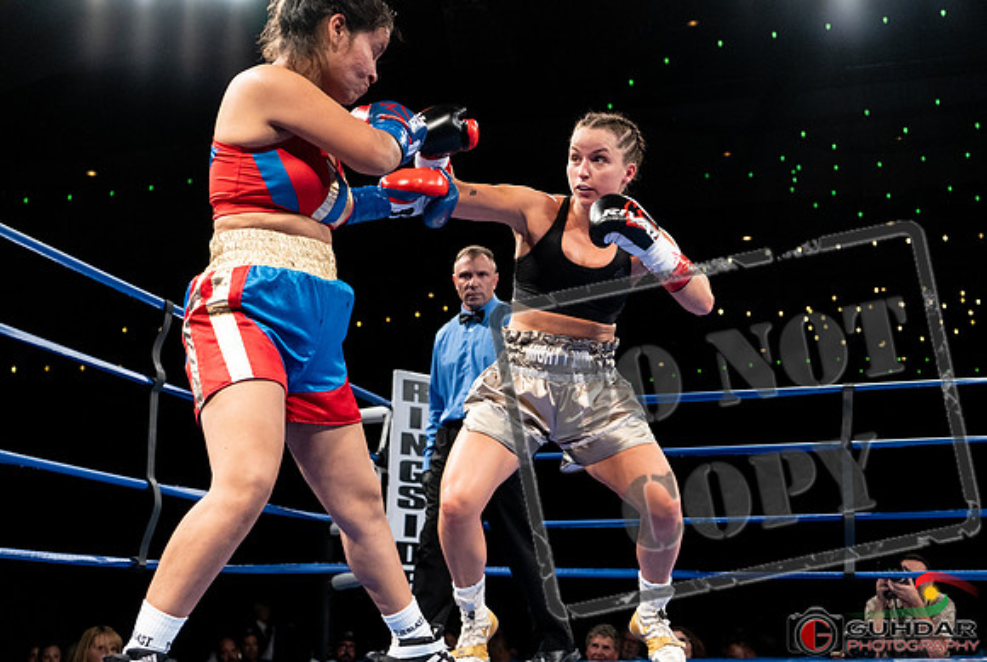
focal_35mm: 44
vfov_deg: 30.7
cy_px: 370
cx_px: 556
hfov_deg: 44.5
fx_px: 1205
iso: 4000
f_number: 4
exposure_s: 1/800
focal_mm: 39
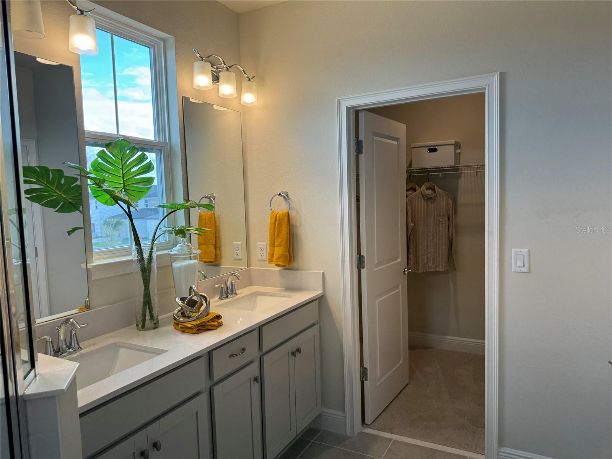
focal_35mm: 24
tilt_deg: -2.5
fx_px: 424
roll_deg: +0.4
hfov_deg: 71.6
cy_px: 230
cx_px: 306
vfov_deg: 56.8
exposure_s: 1/134
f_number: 1.78
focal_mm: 6.86
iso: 50
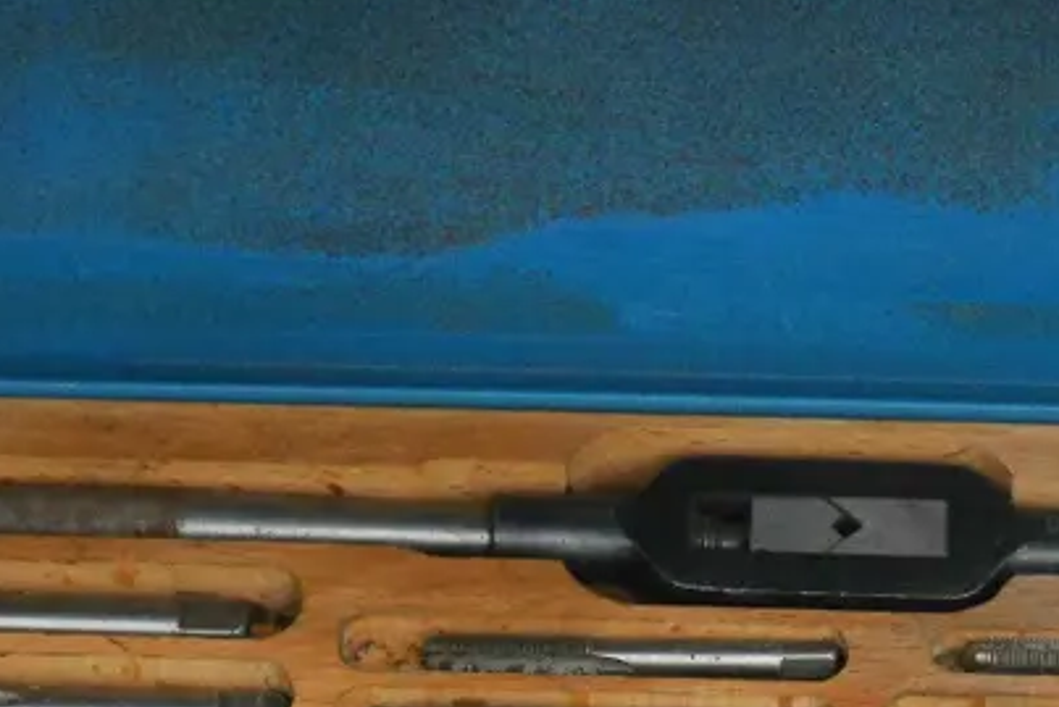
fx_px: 4355
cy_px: 919
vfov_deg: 9.1
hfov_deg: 13.8
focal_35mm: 148
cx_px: 754
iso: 3200
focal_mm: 28
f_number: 5.4
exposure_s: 1/40
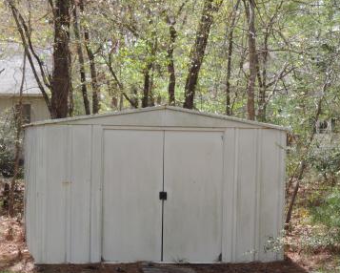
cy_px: 200
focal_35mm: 111
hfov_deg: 17.3
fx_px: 1118
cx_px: 153
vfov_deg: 13.9
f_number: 3.9
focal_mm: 12.4
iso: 80
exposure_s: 1/200
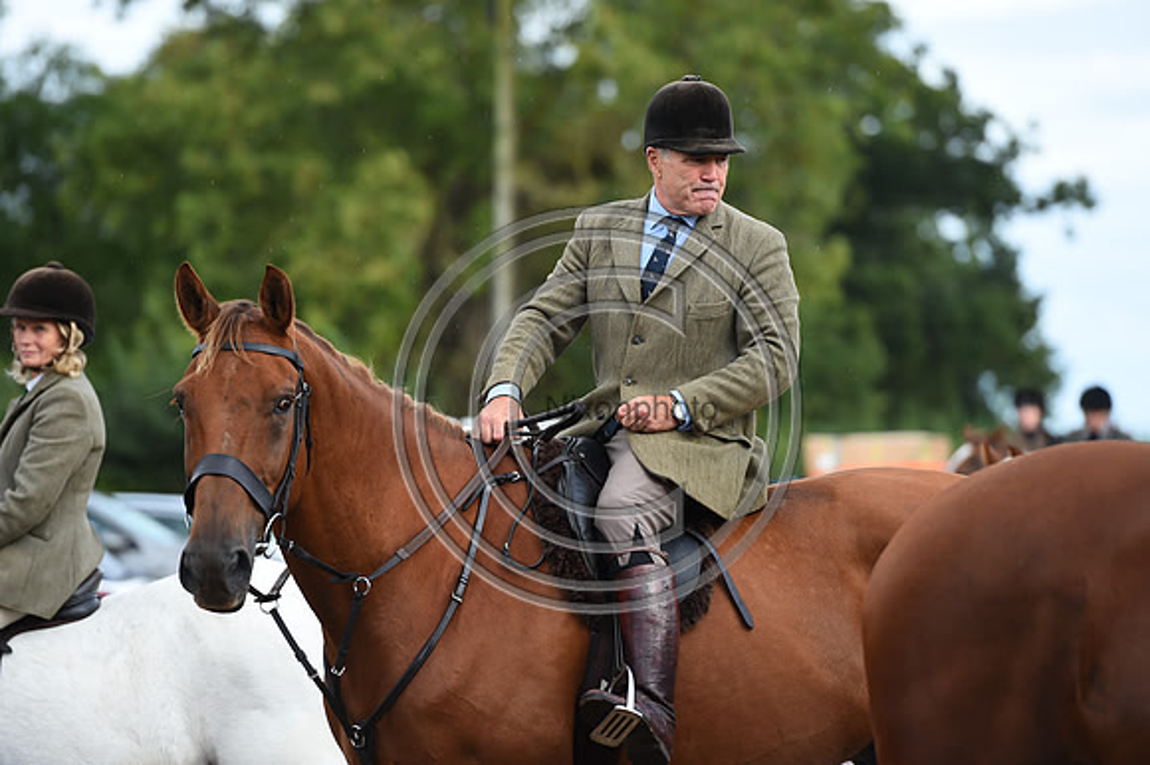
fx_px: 6385
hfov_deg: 10.3
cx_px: 575
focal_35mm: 200
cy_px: 382
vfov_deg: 6.9
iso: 280
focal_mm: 200
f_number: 4
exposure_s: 1/800
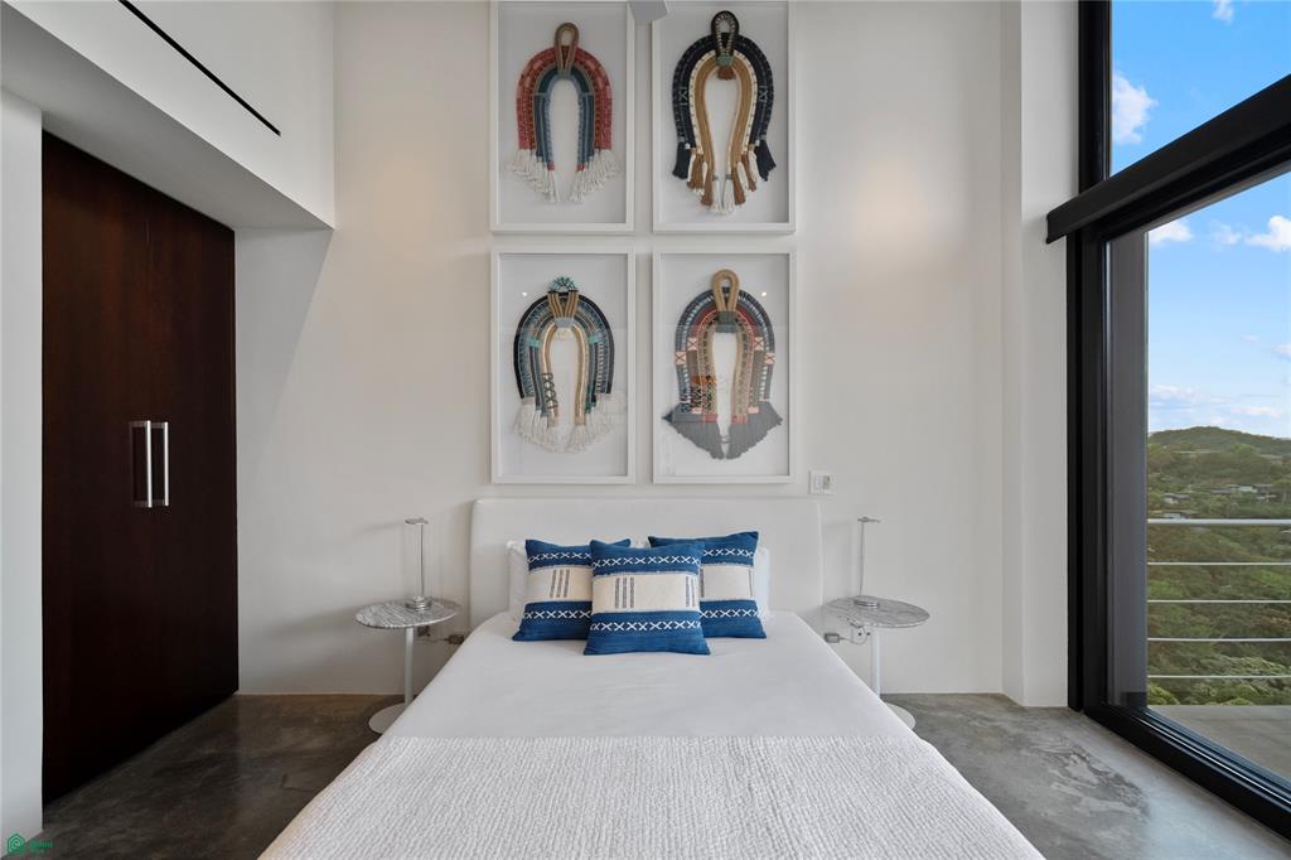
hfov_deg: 96.8
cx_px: 646
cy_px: 430
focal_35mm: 16
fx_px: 574
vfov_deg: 73.7
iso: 1000
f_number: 4
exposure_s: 1/160
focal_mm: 16
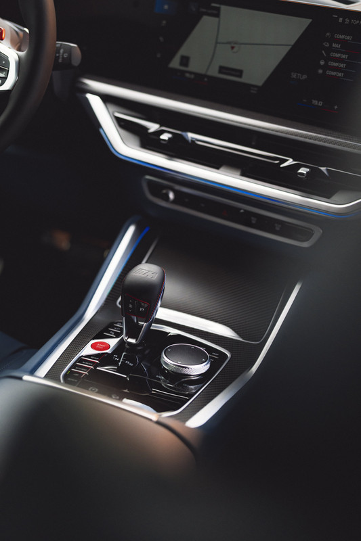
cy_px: 270
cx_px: 180
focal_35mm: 50
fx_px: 752
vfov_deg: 39.6
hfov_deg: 27.0
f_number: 1.8
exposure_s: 1/1600
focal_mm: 50
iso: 1250
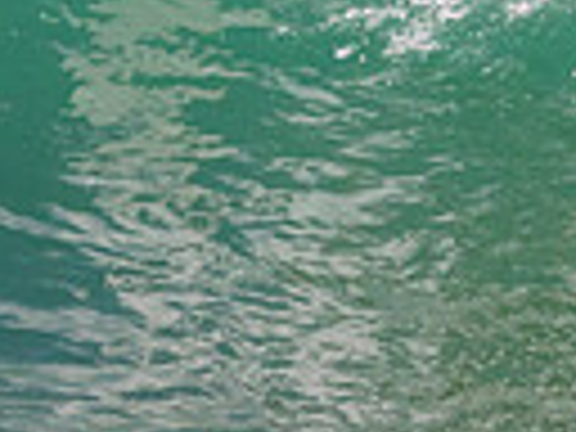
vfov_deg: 0.4
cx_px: 568
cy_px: -292
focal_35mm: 3955
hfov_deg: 0.5
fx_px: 65810
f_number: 11
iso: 2000
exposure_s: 1/2000
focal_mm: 800
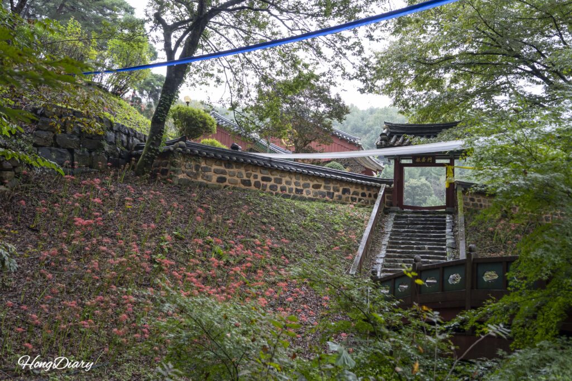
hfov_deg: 47.4
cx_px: 286
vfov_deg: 32.6
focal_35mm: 41
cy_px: 190
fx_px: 651
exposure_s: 1/160
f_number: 5.6
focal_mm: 41
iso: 640
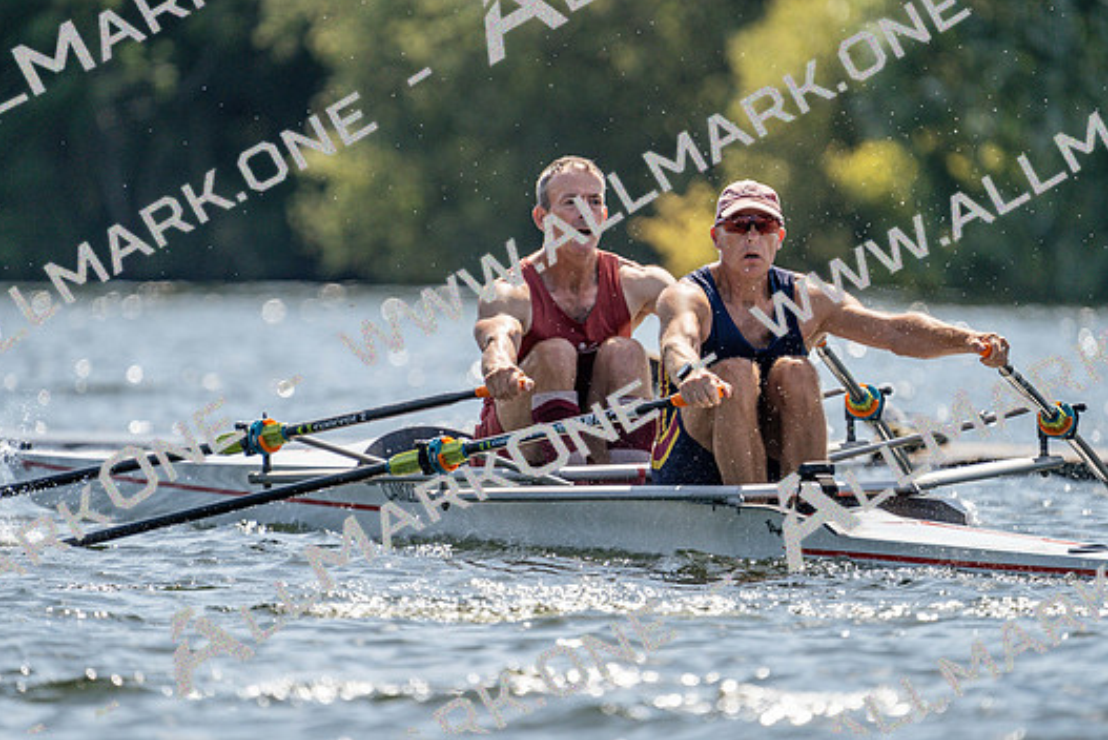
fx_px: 20324
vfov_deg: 2.1
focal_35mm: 660
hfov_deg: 3.1
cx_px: 597
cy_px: 373
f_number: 6.3
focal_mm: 600
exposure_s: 1/2000
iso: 400
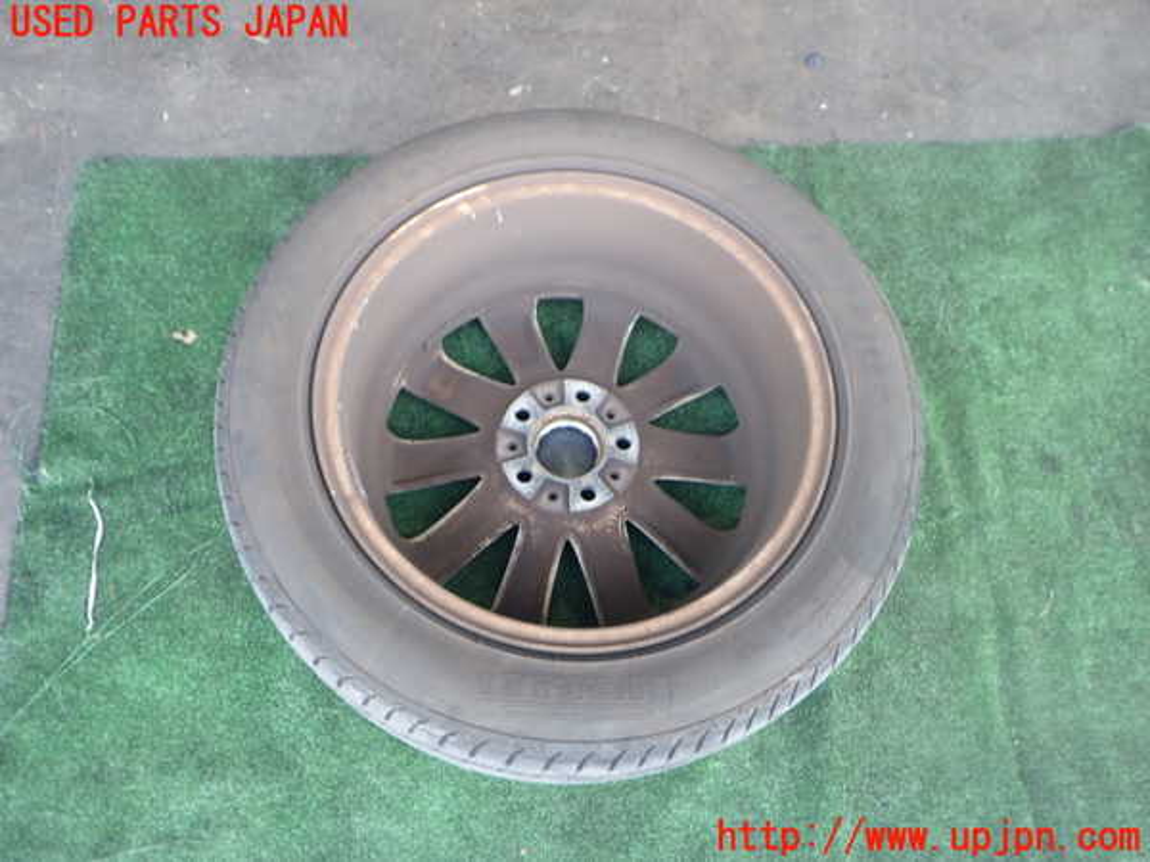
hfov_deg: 60.0
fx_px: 997
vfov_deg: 46.8
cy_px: 431
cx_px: 575
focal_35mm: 30
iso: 200
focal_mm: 5.4
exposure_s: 1/50
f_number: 2.3
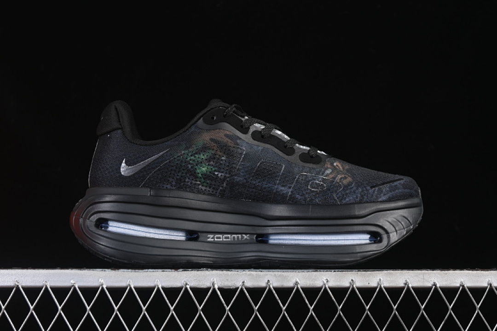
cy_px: 166
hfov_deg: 27.0
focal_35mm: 75
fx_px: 1035
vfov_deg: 18.2
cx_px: 248
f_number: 6.3
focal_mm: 50
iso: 160
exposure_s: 1/50
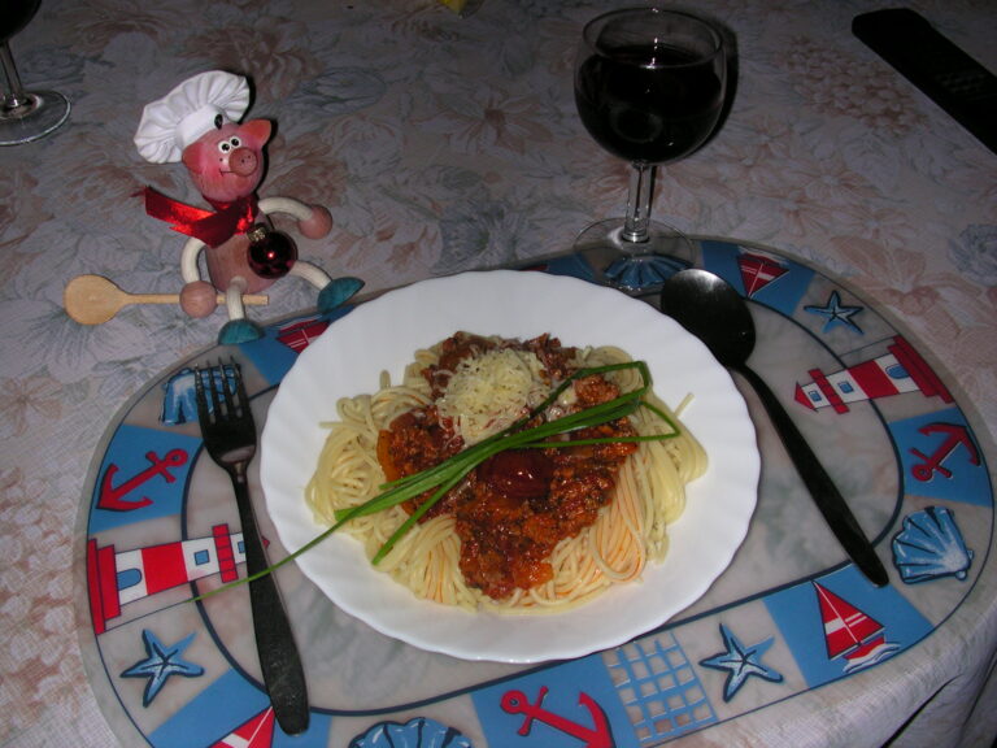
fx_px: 1066
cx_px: 498
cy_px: 374
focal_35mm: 37
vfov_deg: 38.7
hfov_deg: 50.1
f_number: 4.5
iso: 100
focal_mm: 5.6
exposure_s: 1/60
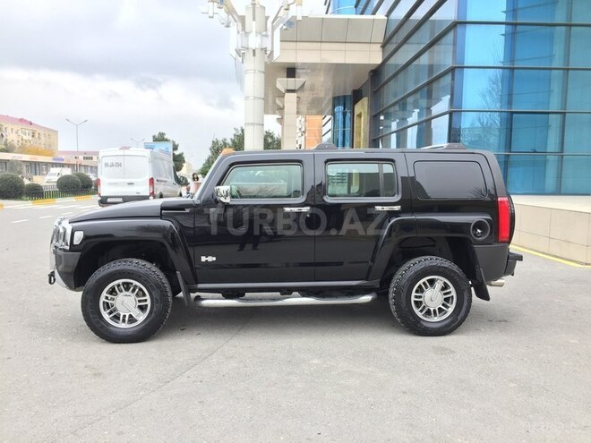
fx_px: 495
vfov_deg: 48.2
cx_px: 296
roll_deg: -0.1
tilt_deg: -5.2
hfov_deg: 61.7
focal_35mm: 29
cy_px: 222
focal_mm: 4.15
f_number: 2.2
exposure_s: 1/100
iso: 32
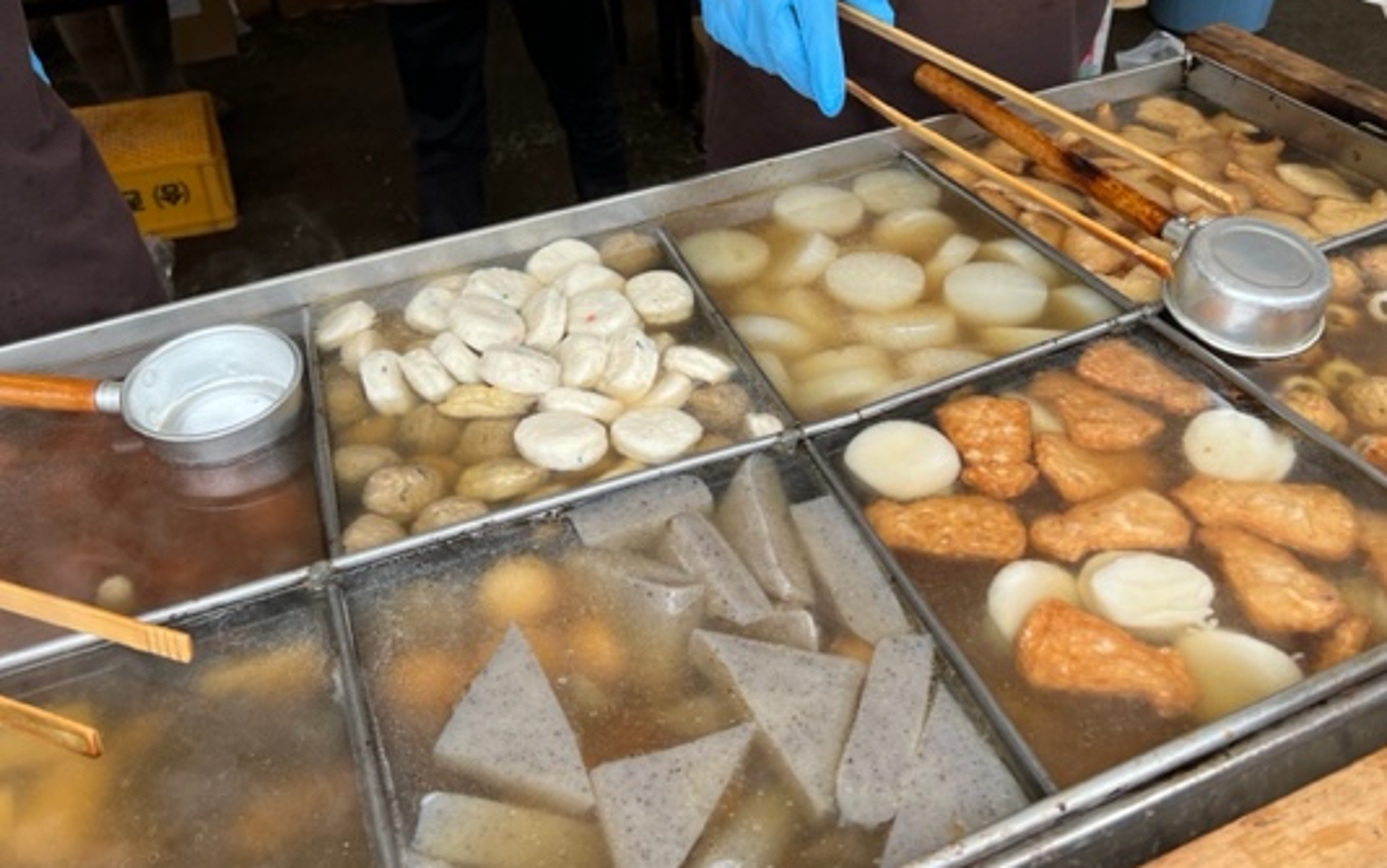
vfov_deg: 38.3
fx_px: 1248
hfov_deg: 58.1
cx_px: 665
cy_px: 379
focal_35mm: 33
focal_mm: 5.7
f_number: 1.5
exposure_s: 1/588
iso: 50
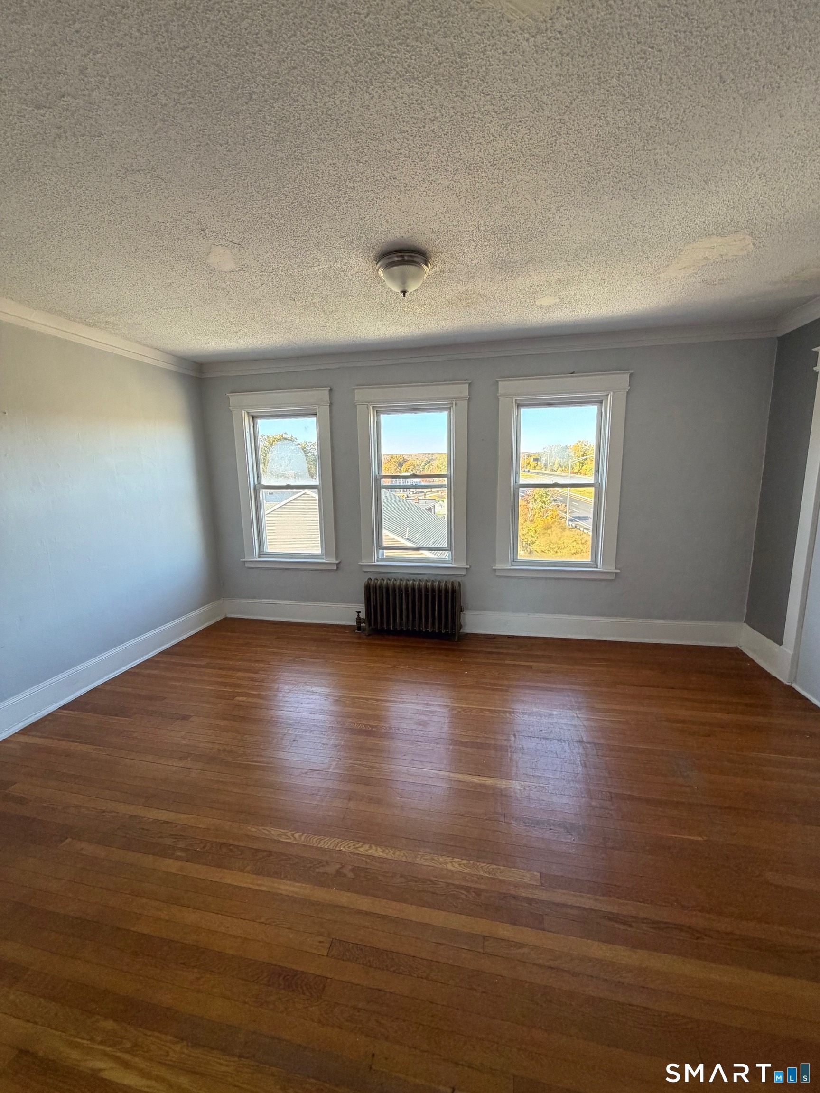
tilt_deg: -9.3
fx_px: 442
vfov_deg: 102.1
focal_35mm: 14
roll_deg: +0.8
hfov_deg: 85.7
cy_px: 546
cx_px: 410
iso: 200
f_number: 2.2
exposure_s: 1/121
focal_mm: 2.22
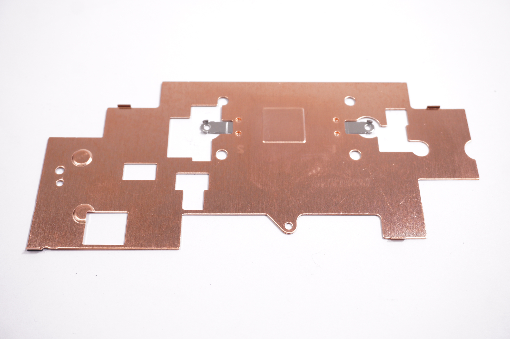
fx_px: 594
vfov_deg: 31.8
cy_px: 170
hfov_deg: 46.4
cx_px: 255
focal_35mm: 42
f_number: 5.6
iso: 500
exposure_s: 1/160
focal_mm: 28
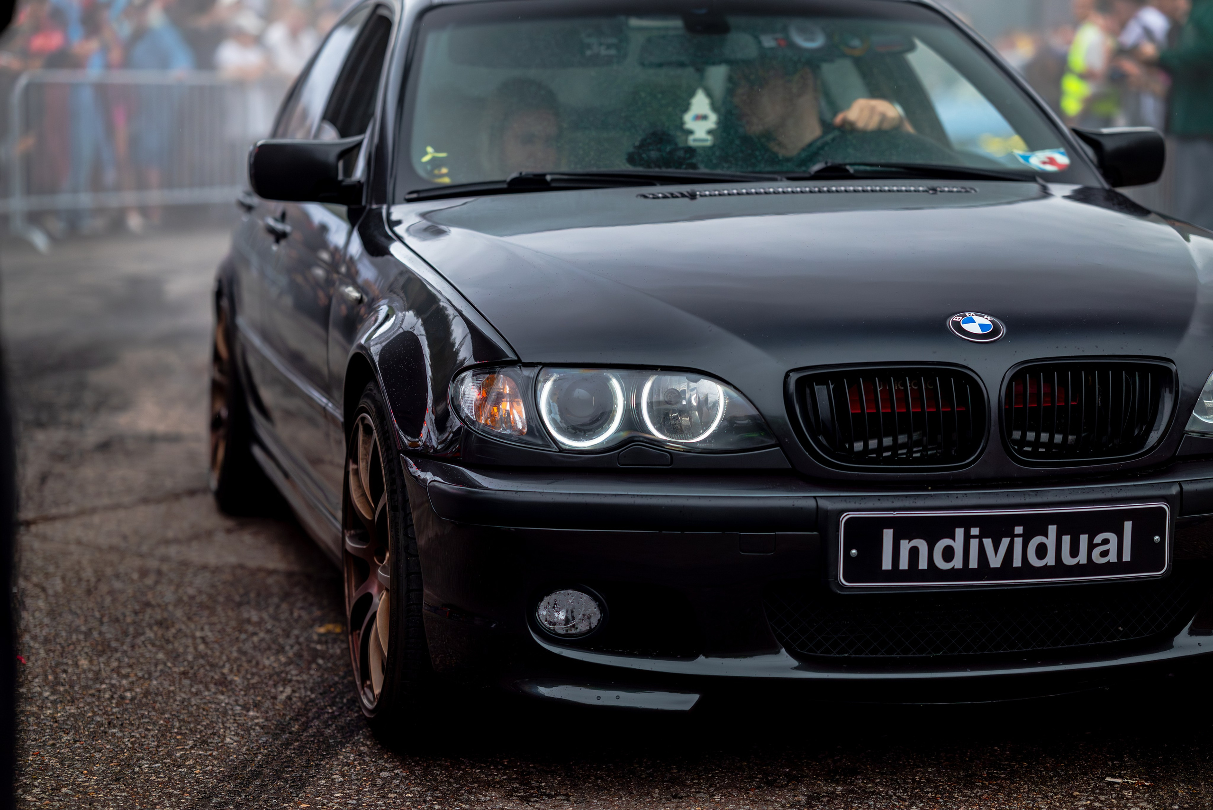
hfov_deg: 23.9
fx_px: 2865
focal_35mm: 85
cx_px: 606
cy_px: 405
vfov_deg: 16.1
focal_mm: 85
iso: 800
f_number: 2.2
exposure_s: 1/640
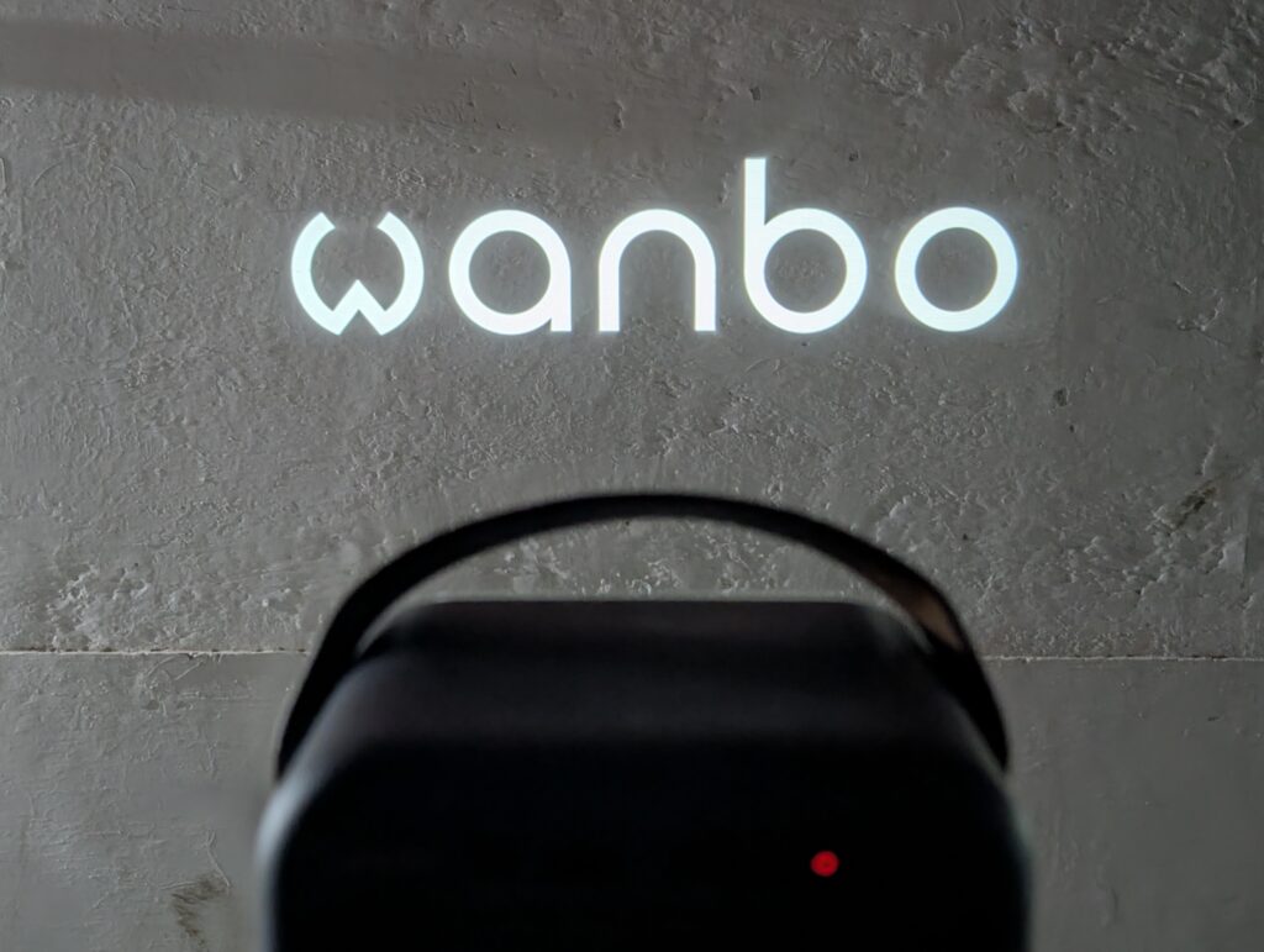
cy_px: 476
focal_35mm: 49
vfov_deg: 29.7
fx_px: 1792
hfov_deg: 38.9
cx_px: 632
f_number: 1.68
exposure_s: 1/24.3
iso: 227
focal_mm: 6.9
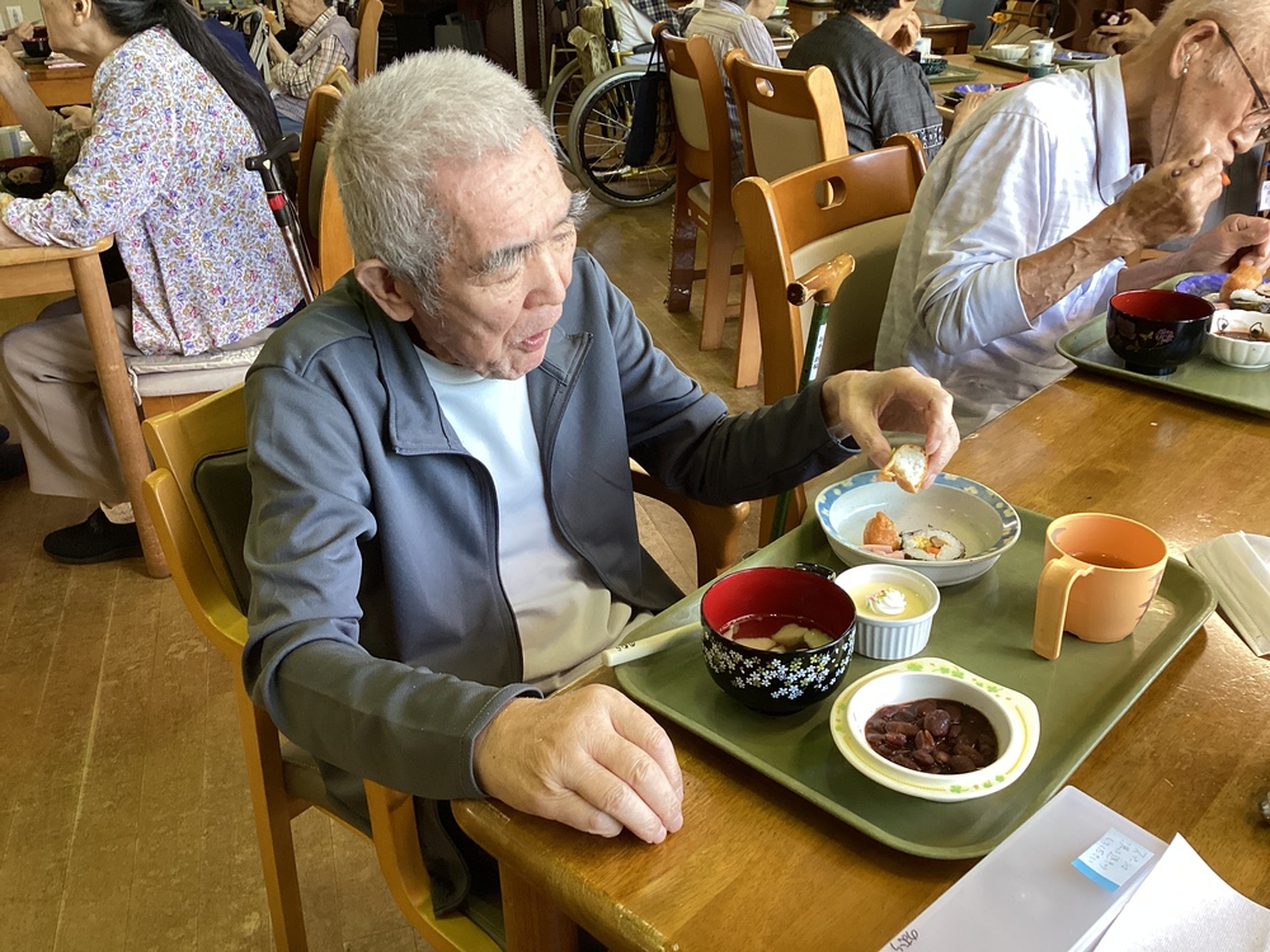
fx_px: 1137
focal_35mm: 31
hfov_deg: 58.4
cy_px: 476
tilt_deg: -25.8
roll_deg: +1.6
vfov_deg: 45.4
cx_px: 635
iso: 125
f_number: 2.4
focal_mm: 3.3
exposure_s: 1/60
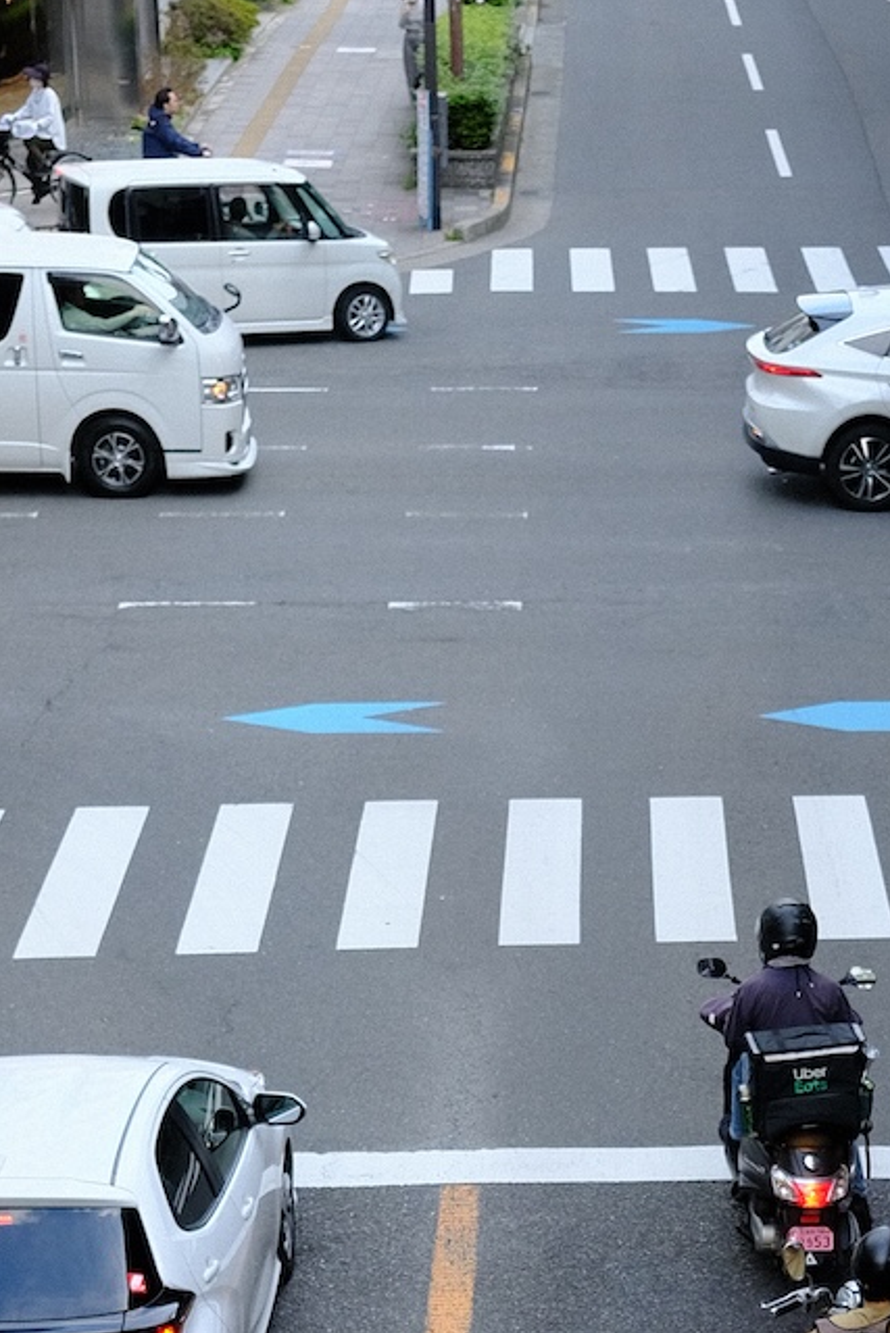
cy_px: 1641
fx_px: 3891
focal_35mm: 105
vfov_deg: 18.4
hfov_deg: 13.0
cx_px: 765
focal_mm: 23
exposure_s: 1/500
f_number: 2.8
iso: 400
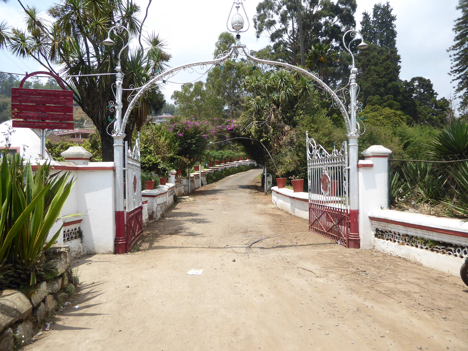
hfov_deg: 65.3
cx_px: 234
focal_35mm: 27
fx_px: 365
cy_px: 176
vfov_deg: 51.4
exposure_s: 1/640
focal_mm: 4.7
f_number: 3.4
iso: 80
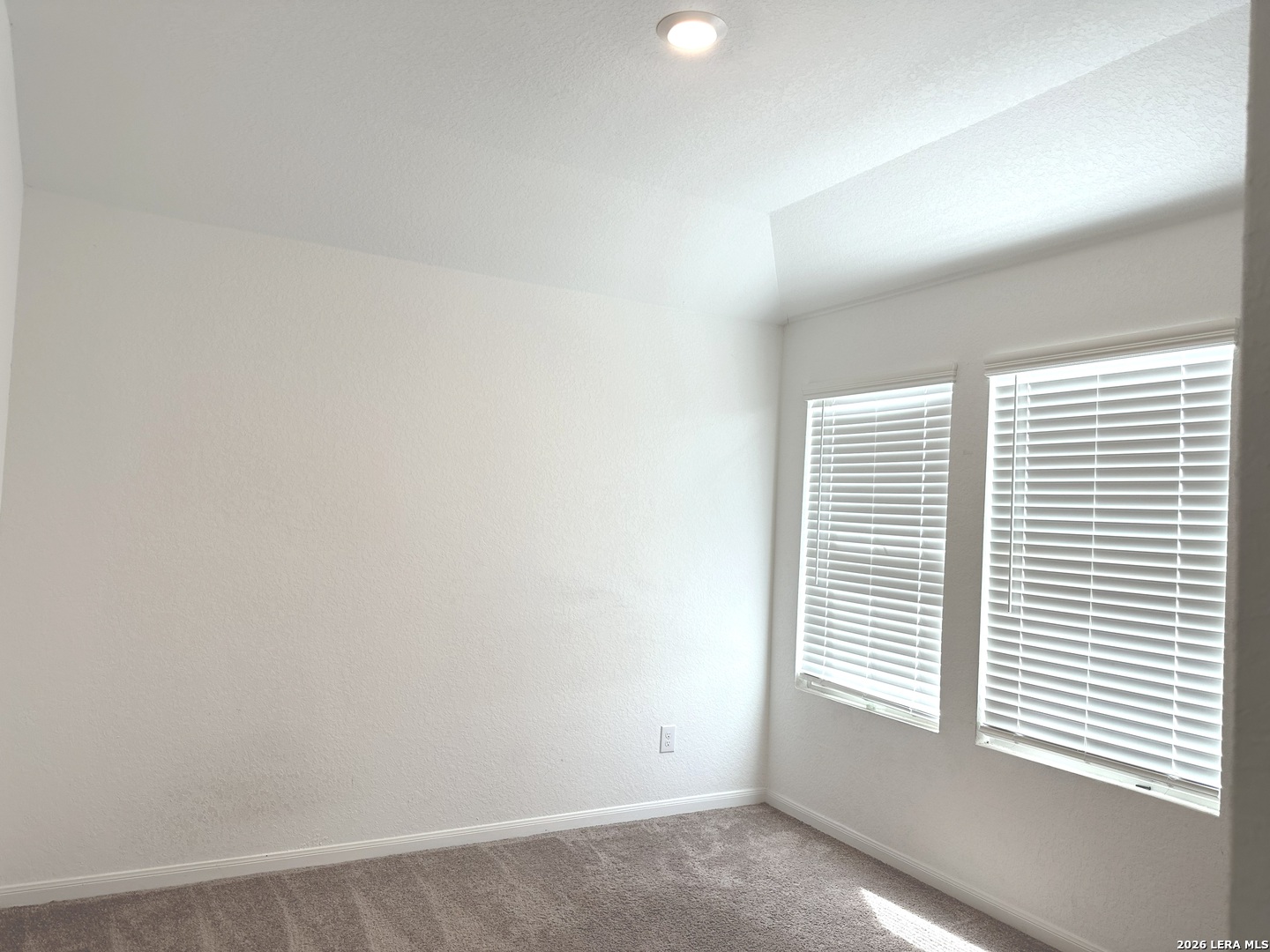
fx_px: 881
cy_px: 476
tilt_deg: +3.5
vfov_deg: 56.8
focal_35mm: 24
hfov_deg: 71.6
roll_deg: -3.3
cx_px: 635
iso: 80
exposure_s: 1/120
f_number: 1.78
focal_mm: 6.86
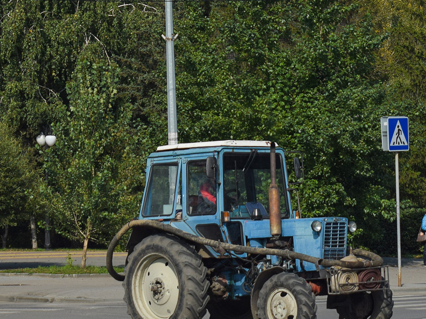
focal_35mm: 120
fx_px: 1473
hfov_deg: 16.4
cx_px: 260
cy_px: 182
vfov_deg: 12.4
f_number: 7.1
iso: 200
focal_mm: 55
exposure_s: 1/1250
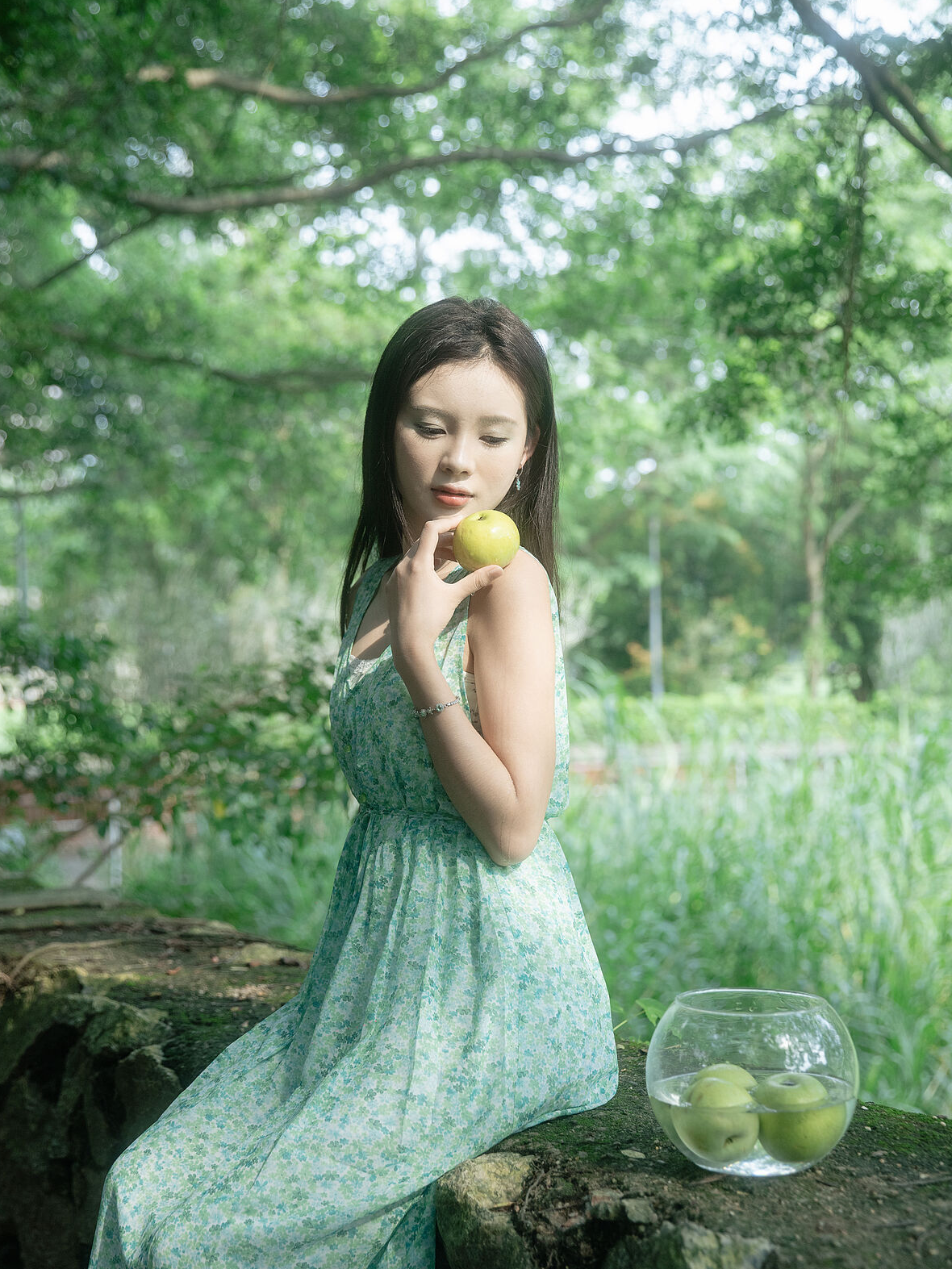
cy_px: 671
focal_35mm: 55
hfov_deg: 26.6
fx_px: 2017
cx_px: 474
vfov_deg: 34.9
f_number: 3.5
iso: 400
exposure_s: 1/200
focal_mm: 50
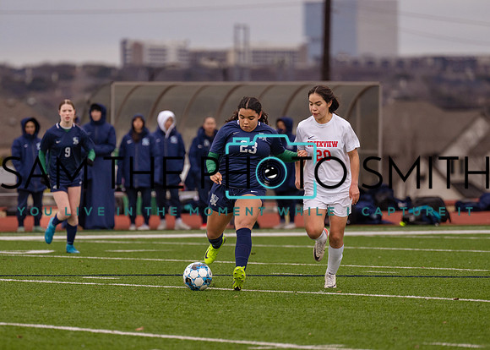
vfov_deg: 3.9
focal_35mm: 373
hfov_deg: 5.4
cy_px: 189
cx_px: 216
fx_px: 5191
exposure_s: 1/1600
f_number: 4
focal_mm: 280
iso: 800
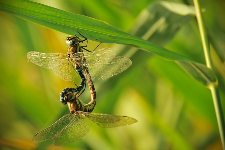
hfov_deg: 6.9
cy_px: 75
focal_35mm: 300
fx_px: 1875
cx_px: 112
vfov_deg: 4.6
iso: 640
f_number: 10
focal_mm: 200
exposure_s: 1/400
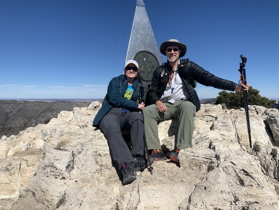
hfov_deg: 67.3
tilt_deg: -1.1
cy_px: 105
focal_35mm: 26
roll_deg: -0.3
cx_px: 140
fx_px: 210
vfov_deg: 53.1
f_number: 1.8
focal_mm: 4.25
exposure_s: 1/3937
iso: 25
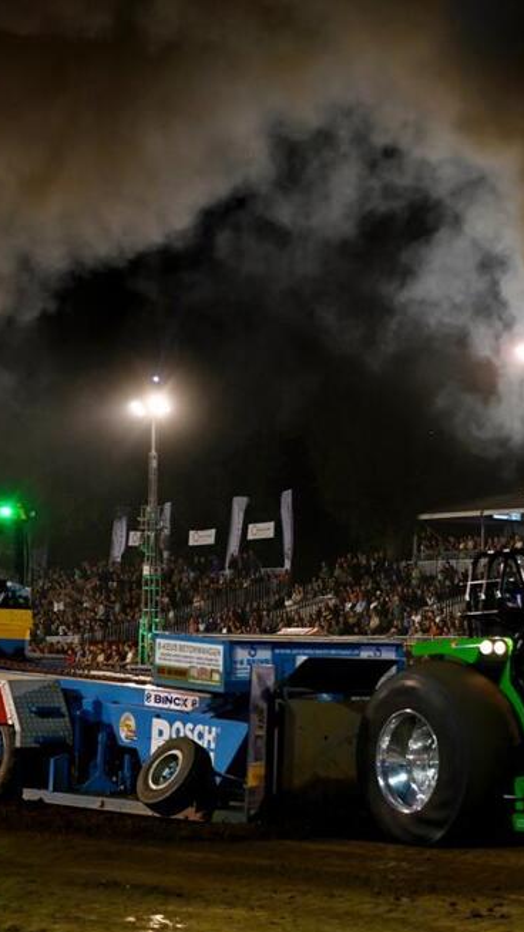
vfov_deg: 19.3
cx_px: 461
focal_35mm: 111
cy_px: 466
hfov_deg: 10.9
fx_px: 2744
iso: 640
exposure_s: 1/125
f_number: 2.8
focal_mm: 70
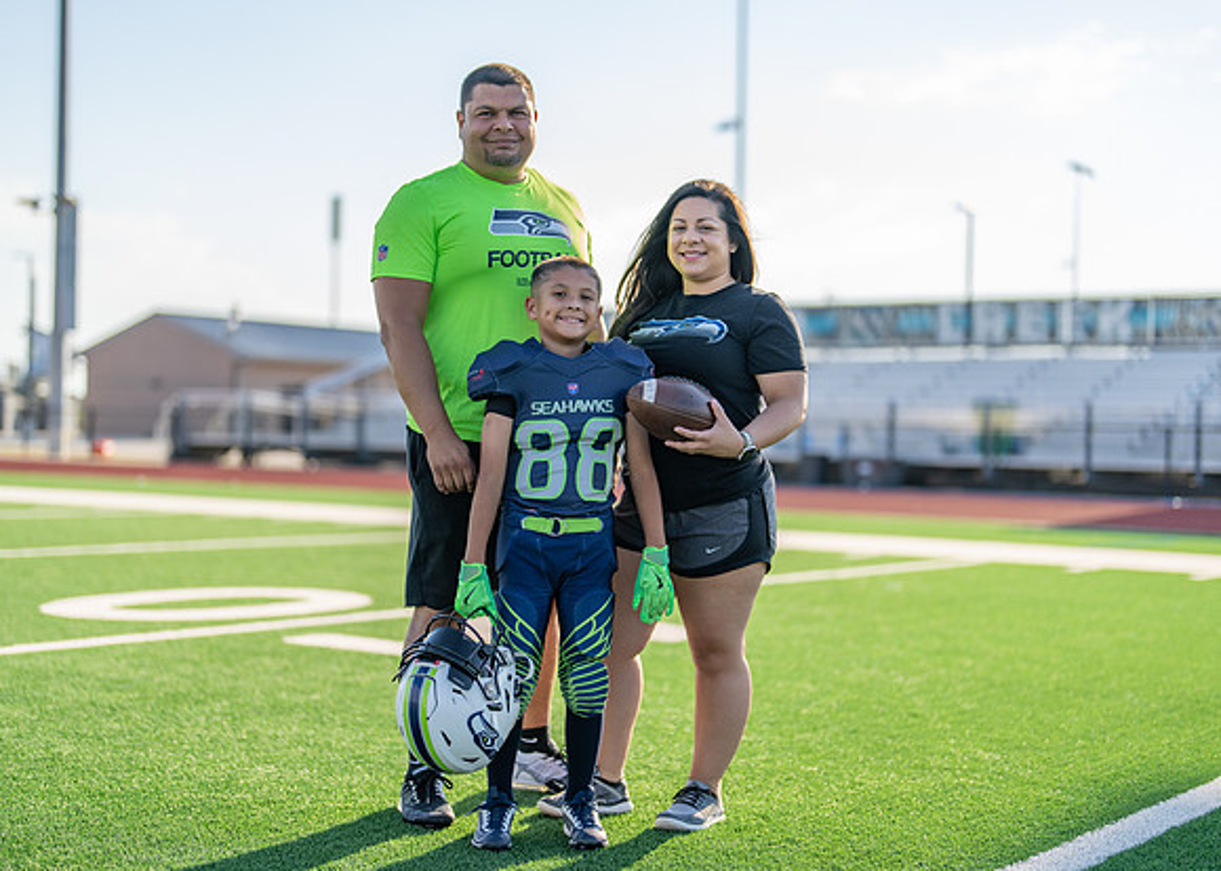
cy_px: 437
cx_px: 587
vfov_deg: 26.0
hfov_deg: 35.8
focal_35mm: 55
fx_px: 1890
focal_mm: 50
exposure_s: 1/4000
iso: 100
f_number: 1.2
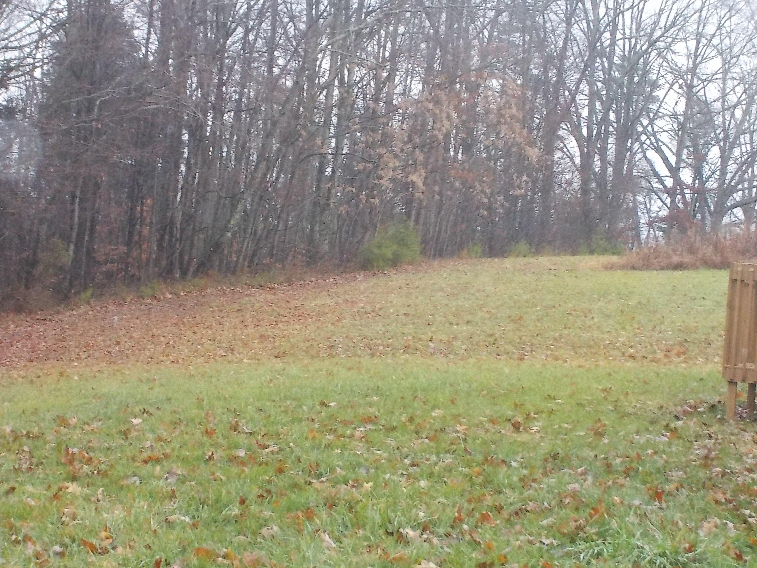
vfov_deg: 16.4
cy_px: 284
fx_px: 1968
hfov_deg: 21.8
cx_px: 378
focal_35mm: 90
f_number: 5.9
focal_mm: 12.3
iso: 560
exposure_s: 1/60
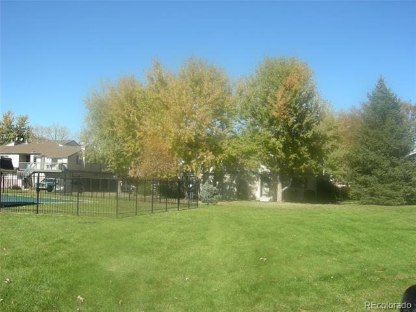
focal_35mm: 36
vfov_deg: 39.7
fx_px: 433
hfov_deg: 51.4
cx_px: 208
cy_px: 156
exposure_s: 1/191
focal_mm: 7.5
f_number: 6
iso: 64
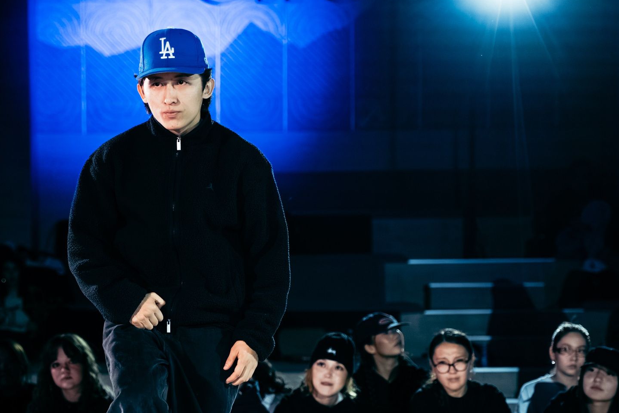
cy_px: 317
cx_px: 193
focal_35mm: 107
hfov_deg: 19.0
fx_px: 1839
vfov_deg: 12.8
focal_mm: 60
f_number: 2.8
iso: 3200
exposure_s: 1/800
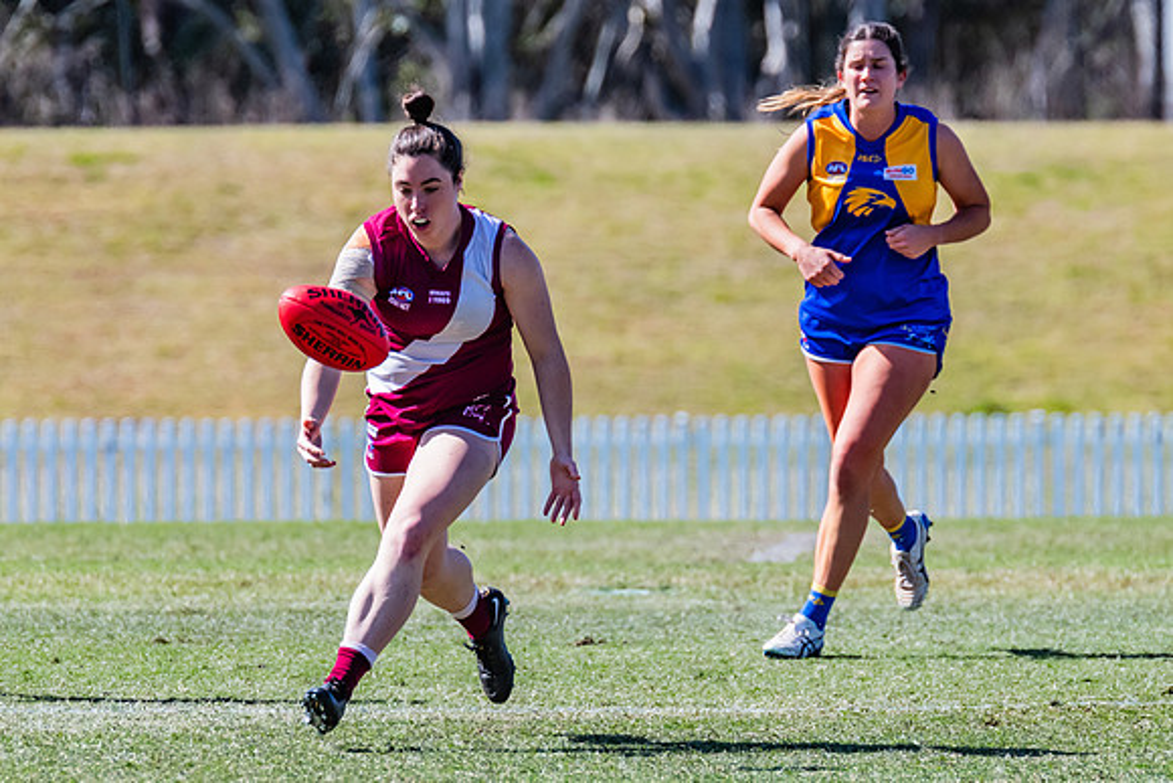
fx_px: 22060
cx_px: 576
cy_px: 423
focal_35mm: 677
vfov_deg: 2.0
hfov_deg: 3.0
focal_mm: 420
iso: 800
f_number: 8
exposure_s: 1/1600
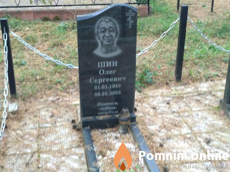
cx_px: 115
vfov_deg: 28.0
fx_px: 346
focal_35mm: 52
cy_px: 86
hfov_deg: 36.8
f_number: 2.6
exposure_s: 1/30
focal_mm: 5.99
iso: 1600
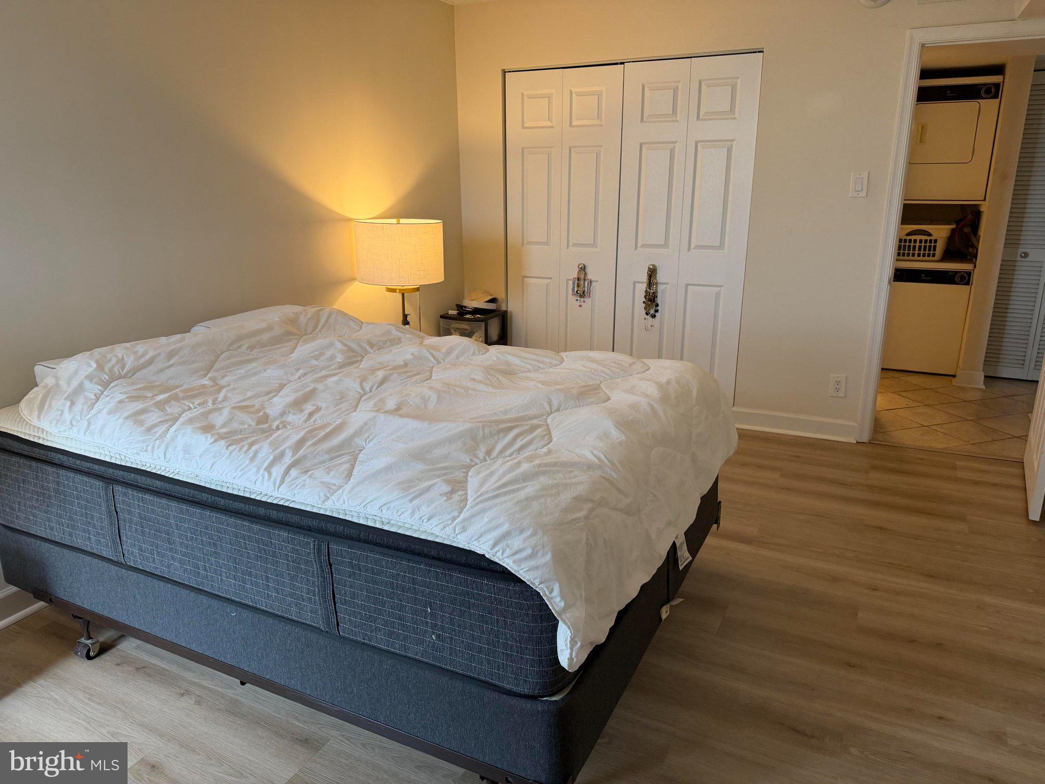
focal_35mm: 24
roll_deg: +0.9
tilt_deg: -17.2
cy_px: 392
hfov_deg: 71.6
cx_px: 522
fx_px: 725
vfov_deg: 56.8
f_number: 1.78
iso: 200
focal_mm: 6.76
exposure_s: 1/120
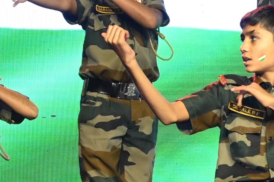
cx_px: 457
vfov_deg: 5.3
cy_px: 19
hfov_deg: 7.8
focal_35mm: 259
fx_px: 1970
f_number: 5.6
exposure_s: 1/200
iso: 3200
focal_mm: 44
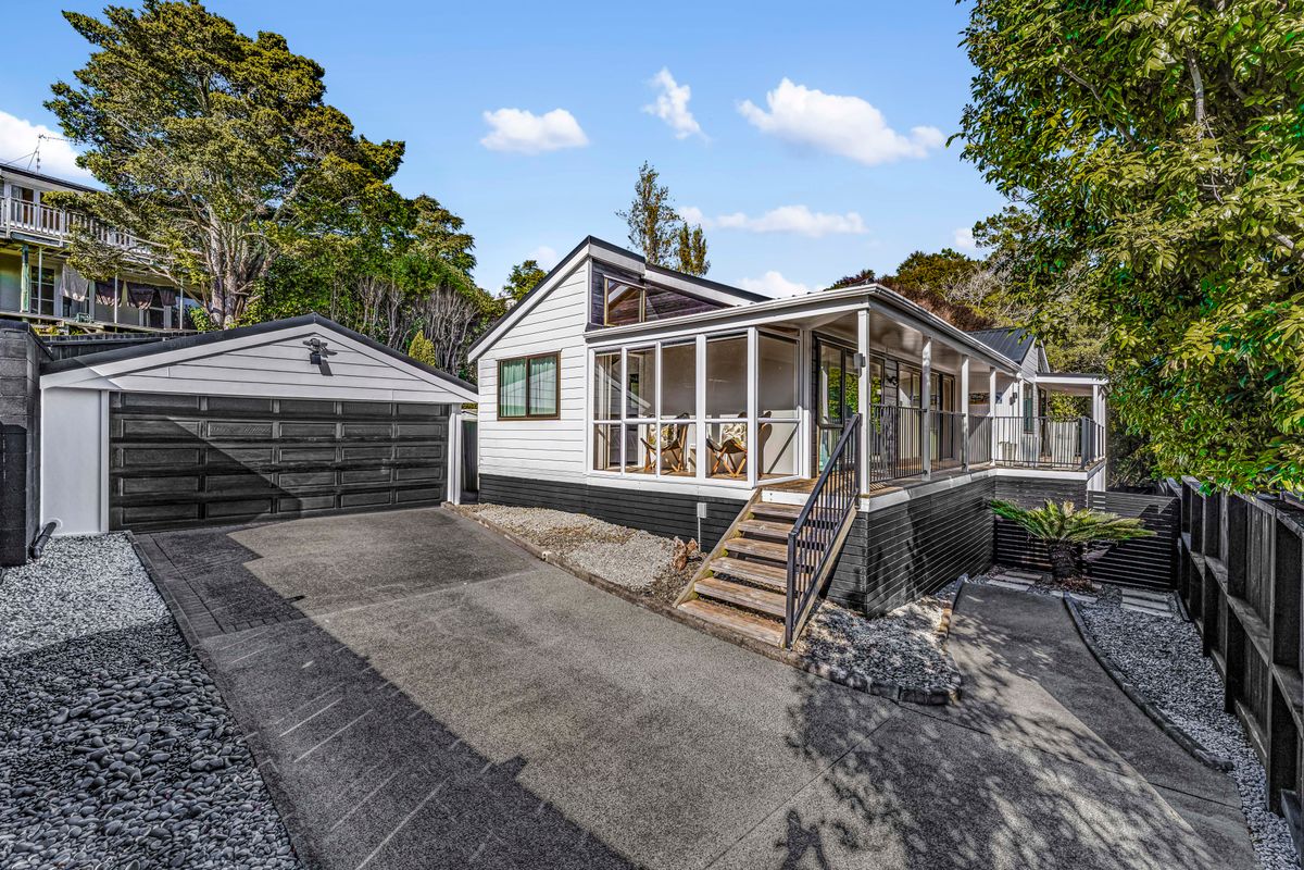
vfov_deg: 75.9
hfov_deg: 98.9
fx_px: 558
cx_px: 652
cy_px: 435
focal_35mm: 15
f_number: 11
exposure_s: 1/320
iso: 250
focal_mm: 15.4
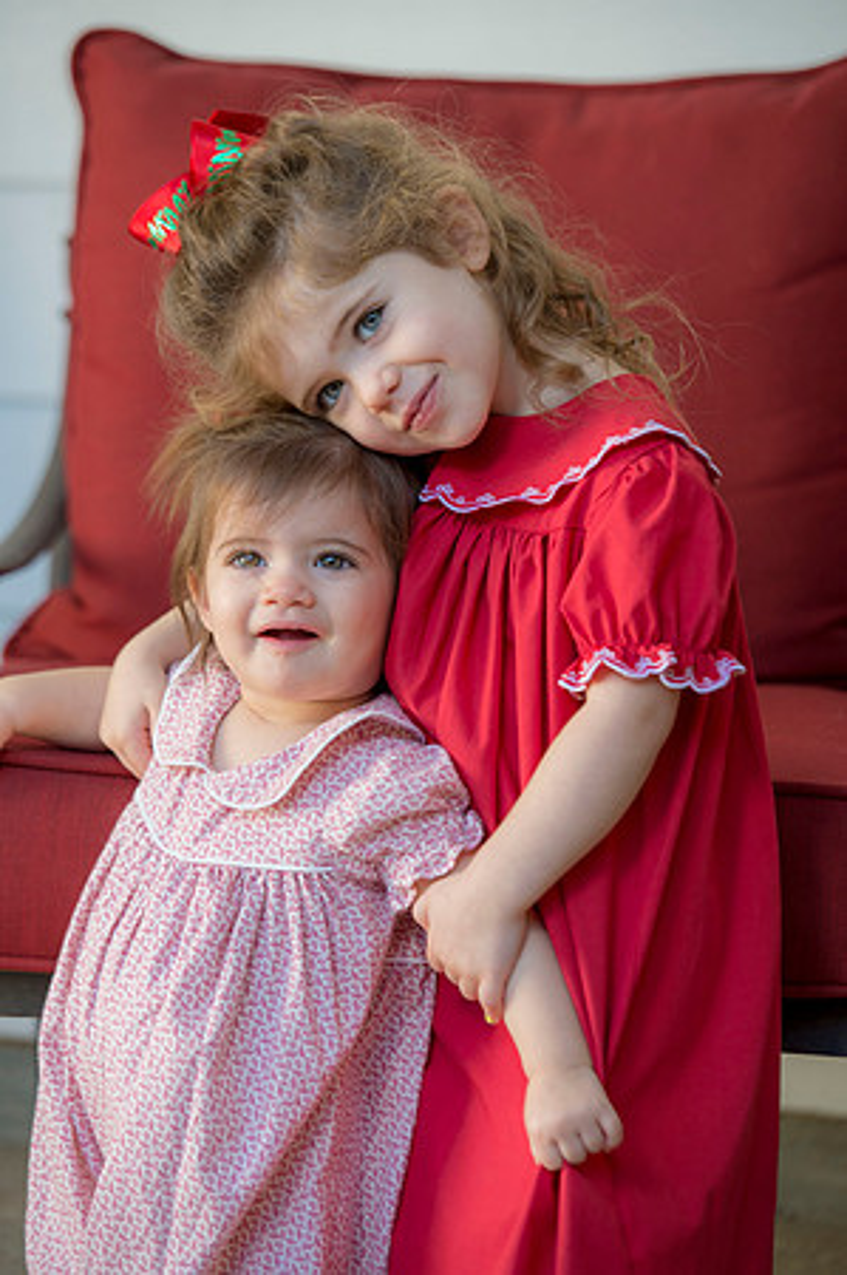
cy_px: 638
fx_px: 5482
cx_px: 424
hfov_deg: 8.8
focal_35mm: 155
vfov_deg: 13.3
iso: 320
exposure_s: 1/200
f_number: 4.5
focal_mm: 155
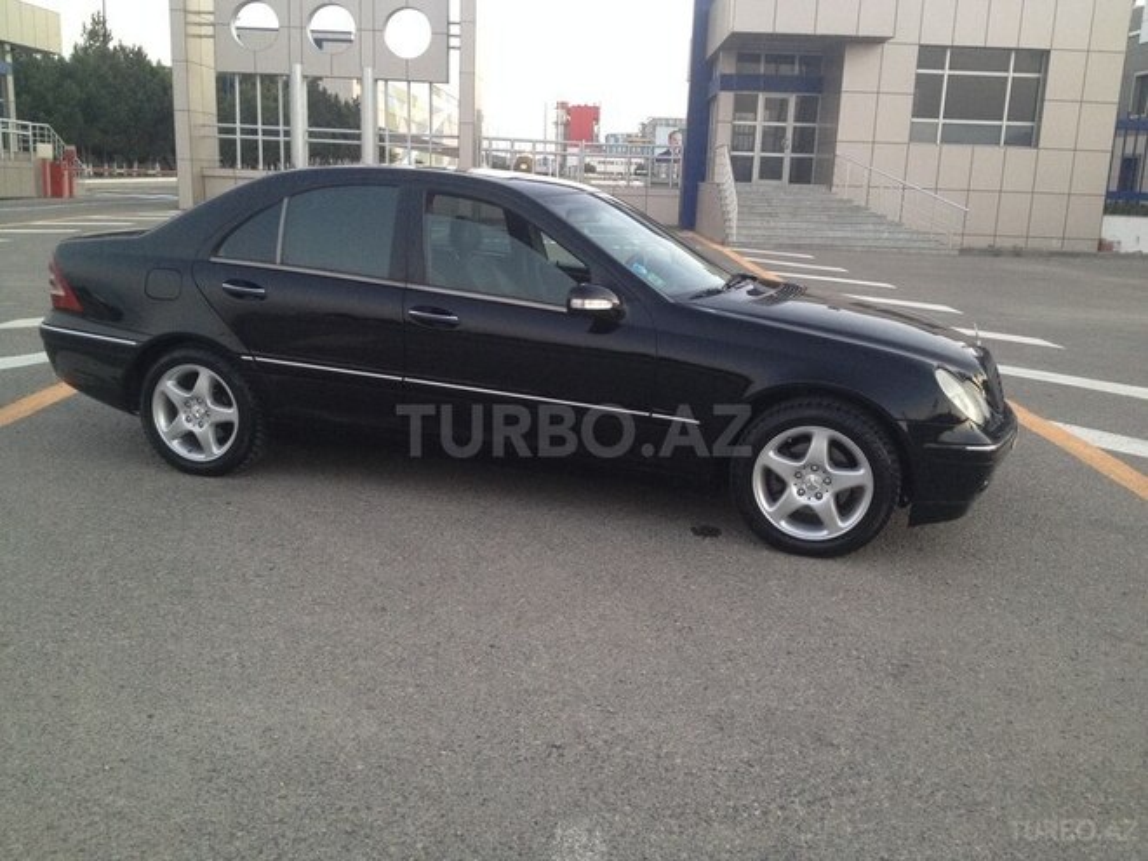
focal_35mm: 35
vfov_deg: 40.7
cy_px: 430
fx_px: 1161
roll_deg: -2.9
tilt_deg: -15.8
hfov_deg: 52.6
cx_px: 574
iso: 160
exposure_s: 1/20
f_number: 2.4
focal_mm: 4.28
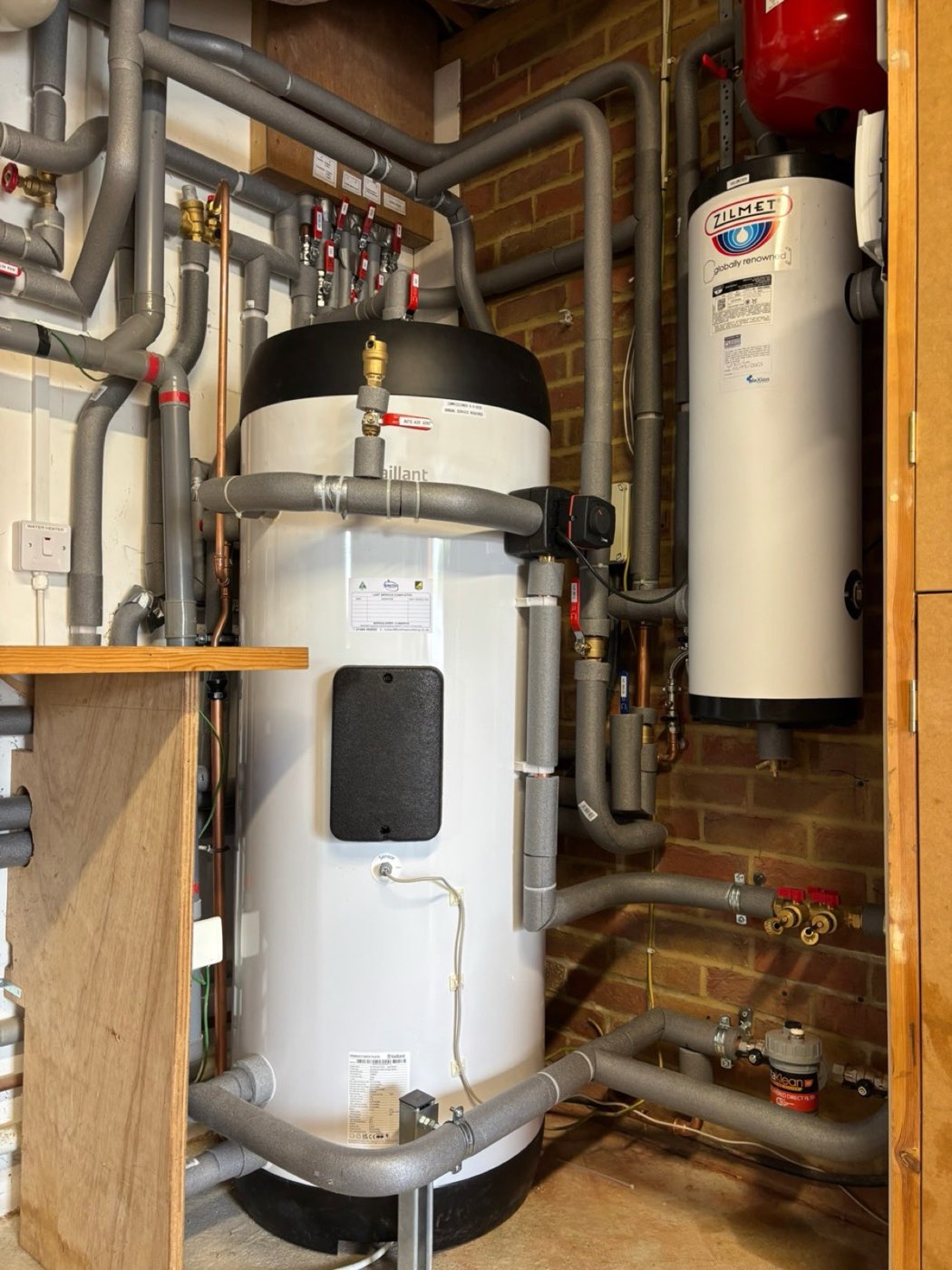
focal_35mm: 26
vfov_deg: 67.3
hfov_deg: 53.1
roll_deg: -1.4
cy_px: 635
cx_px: 476
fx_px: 953
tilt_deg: +3.1
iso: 125
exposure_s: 1/50
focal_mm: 5.96
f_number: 1.6
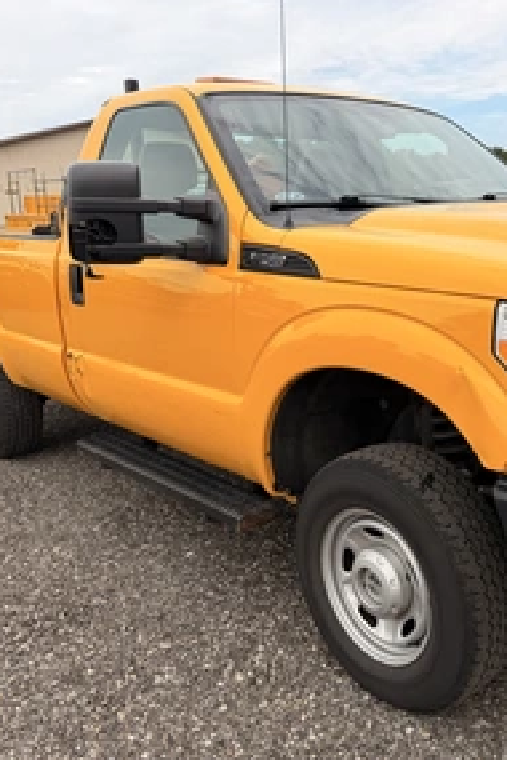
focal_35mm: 35
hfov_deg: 36.8
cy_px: 389
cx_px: 392
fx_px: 739
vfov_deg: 54.4
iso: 80
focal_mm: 6.76
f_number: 1.78
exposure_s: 1/2907
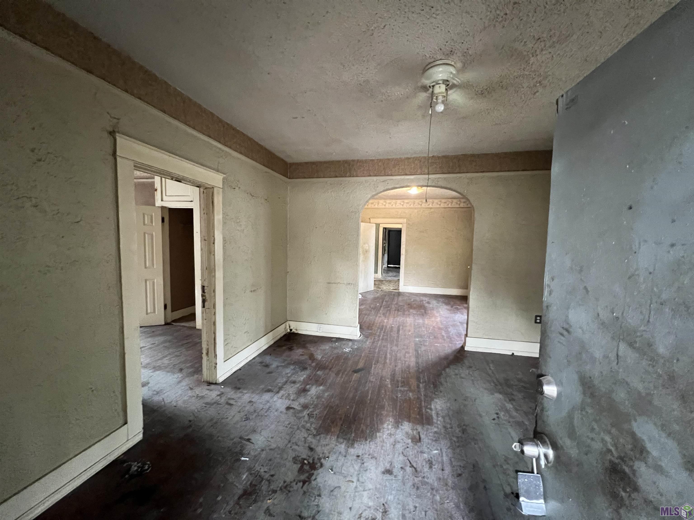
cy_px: 260
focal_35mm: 13
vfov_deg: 89.9
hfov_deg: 106.2
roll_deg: -2.2
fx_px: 261
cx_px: 347
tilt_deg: -5.0
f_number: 1.8
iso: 640
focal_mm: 1.57
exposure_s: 1/40
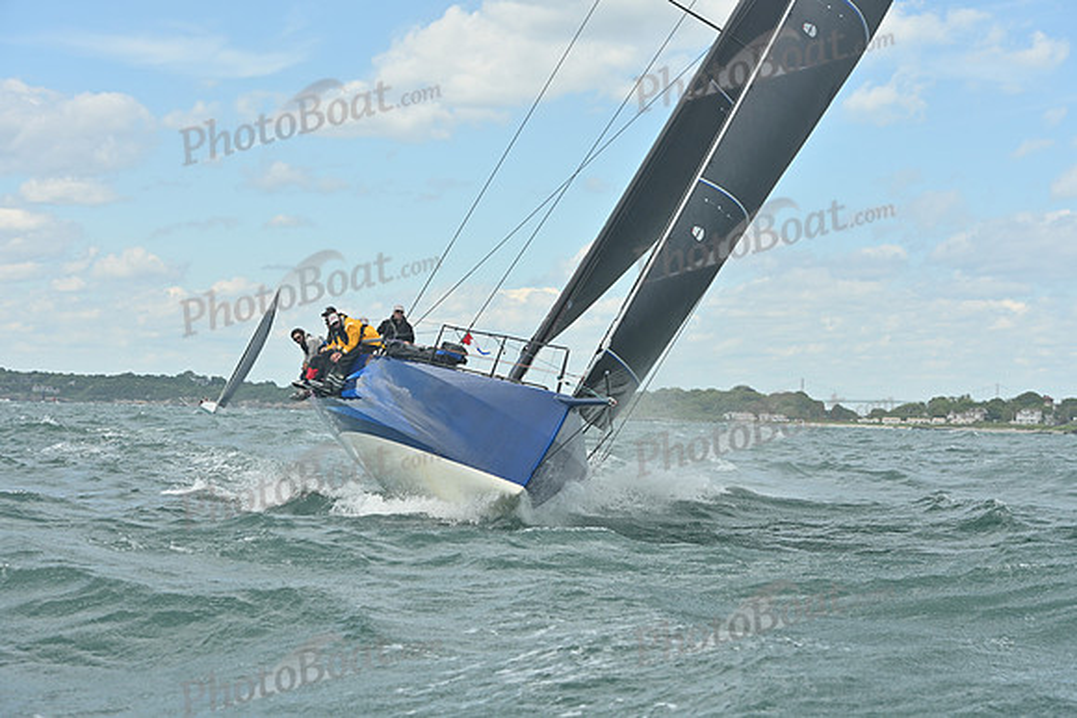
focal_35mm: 92
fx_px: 2753
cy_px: 359
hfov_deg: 22.1
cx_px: 538
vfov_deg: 14.9
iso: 250
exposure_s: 1/1250
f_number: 8
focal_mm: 92
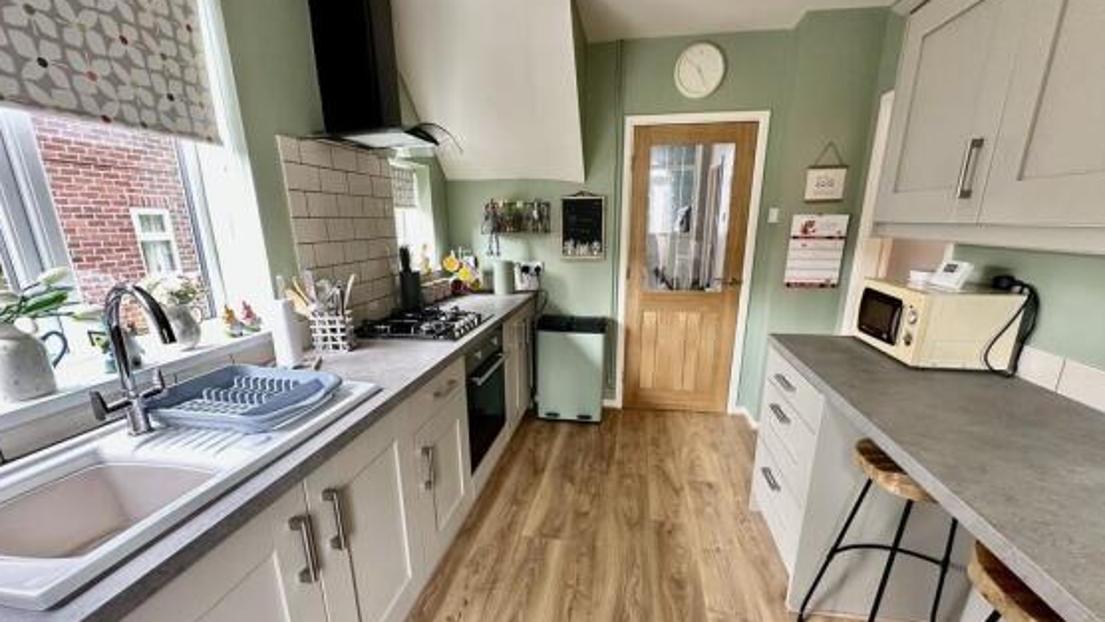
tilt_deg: -17.2
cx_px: 552
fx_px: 469
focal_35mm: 16
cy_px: 361
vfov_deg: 66.7
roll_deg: +0.0
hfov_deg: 99.4
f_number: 2.2
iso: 250
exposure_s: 1/99
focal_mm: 2.22
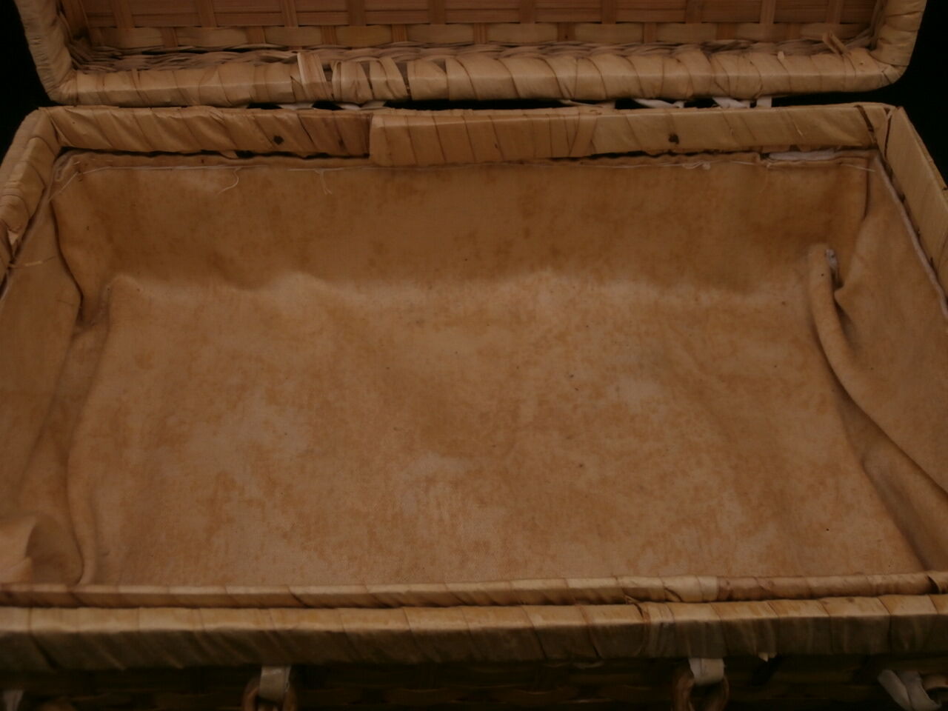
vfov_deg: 37.7
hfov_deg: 49.0
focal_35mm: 38
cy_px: 356
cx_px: 474
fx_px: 1041
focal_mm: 6.67
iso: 100
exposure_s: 1/500
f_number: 3.9
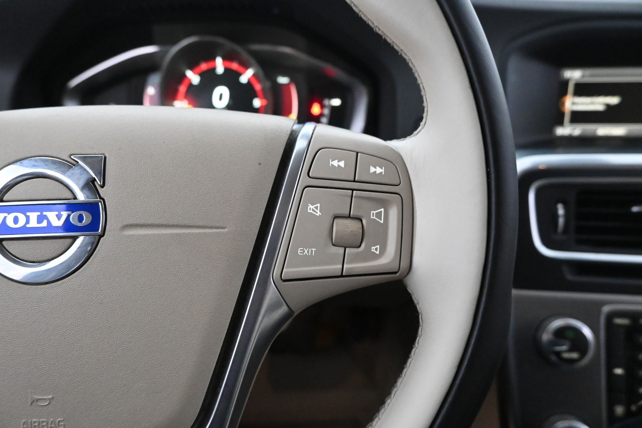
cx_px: 321
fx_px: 428
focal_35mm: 24
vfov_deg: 53.1
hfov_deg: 73.7
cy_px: 214
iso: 6400
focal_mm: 16
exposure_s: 1/40
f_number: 4.5
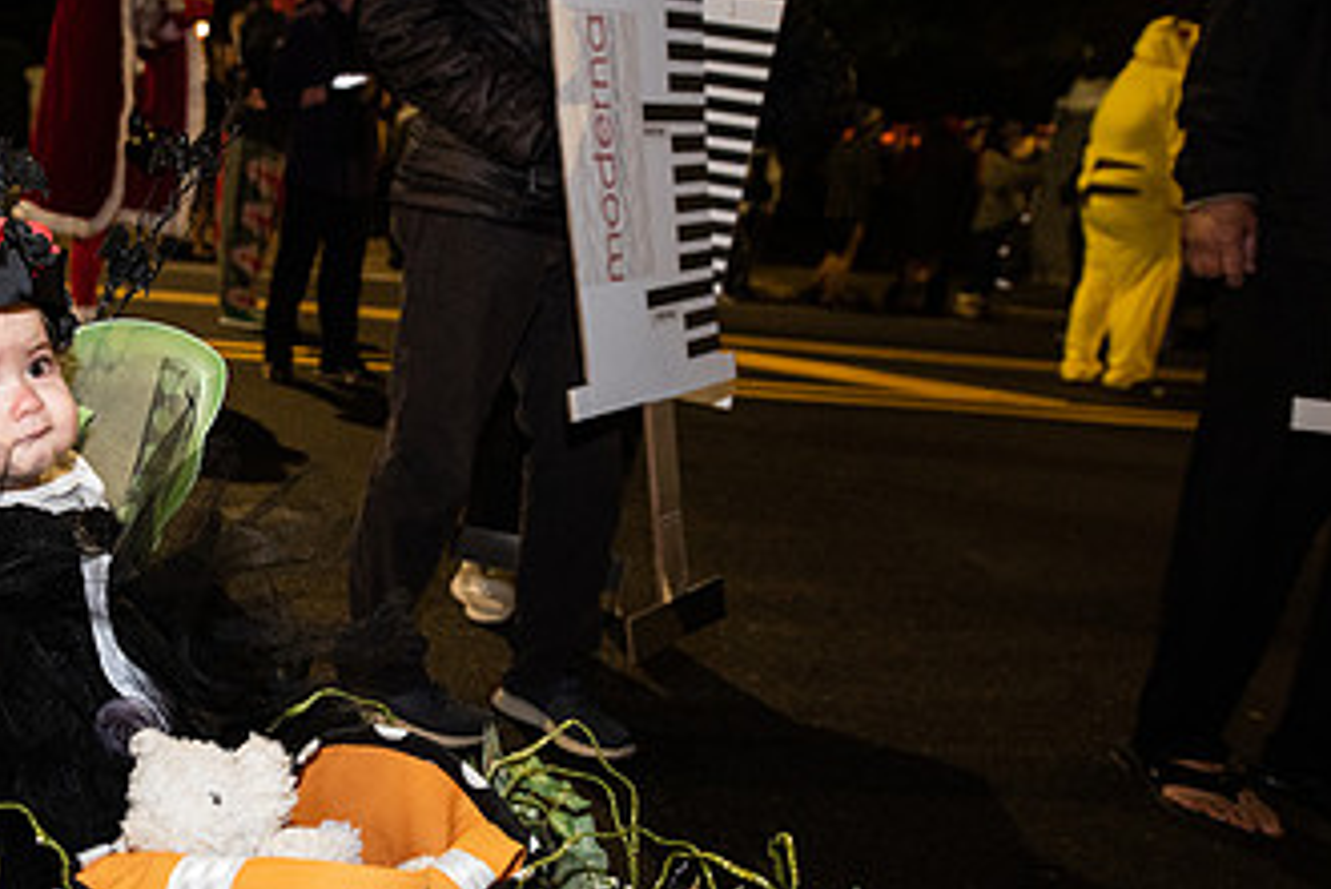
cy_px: 609
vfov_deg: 31.6
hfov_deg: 43.3
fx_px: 1553
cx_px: 189
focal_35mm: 42
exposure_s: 1/80
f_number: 3.5
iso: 2000
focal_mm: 24
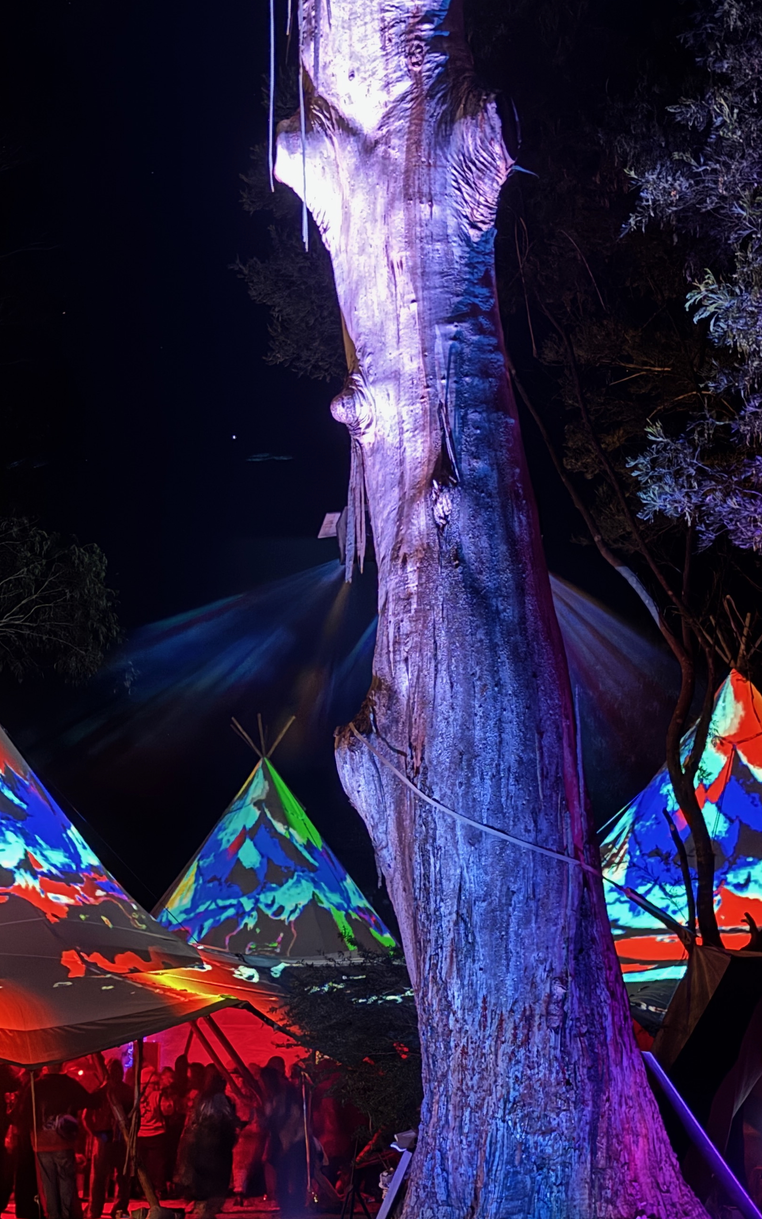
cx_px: 354
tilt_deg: +4.0
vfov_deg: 27.7
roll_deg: +0.8
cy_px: 815
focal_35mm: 74
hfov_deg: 17.6
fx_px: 2459
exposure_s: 1/2
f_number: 1.78
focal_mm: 6.76
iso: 400
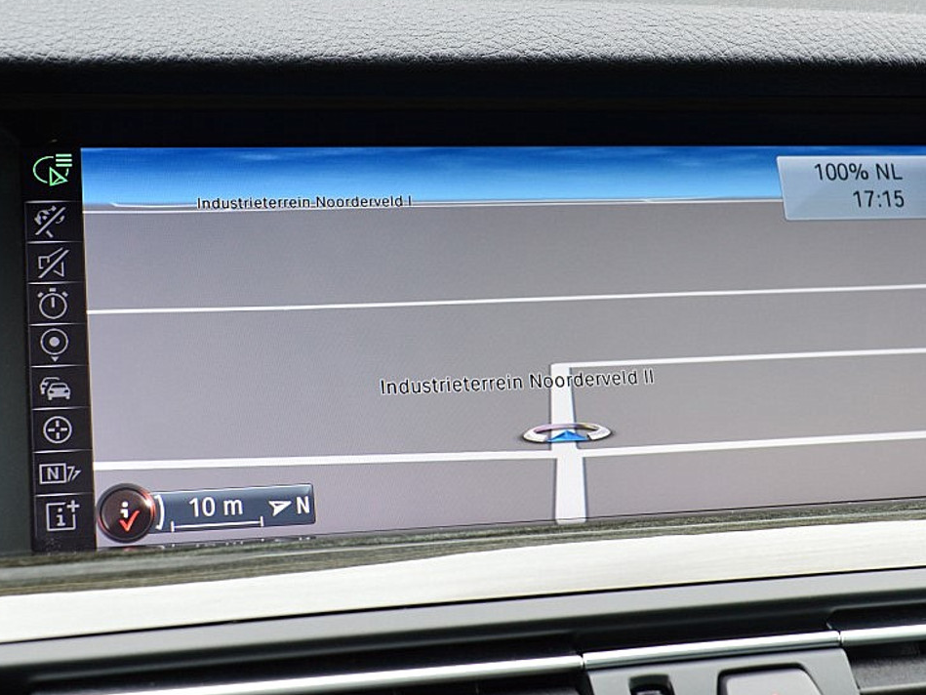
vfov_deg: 21.6
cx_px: 503
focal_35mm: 68
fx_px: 1819
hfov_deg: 28.5
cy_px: 283
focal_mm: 32
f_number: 8
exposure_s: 1/60
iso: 640
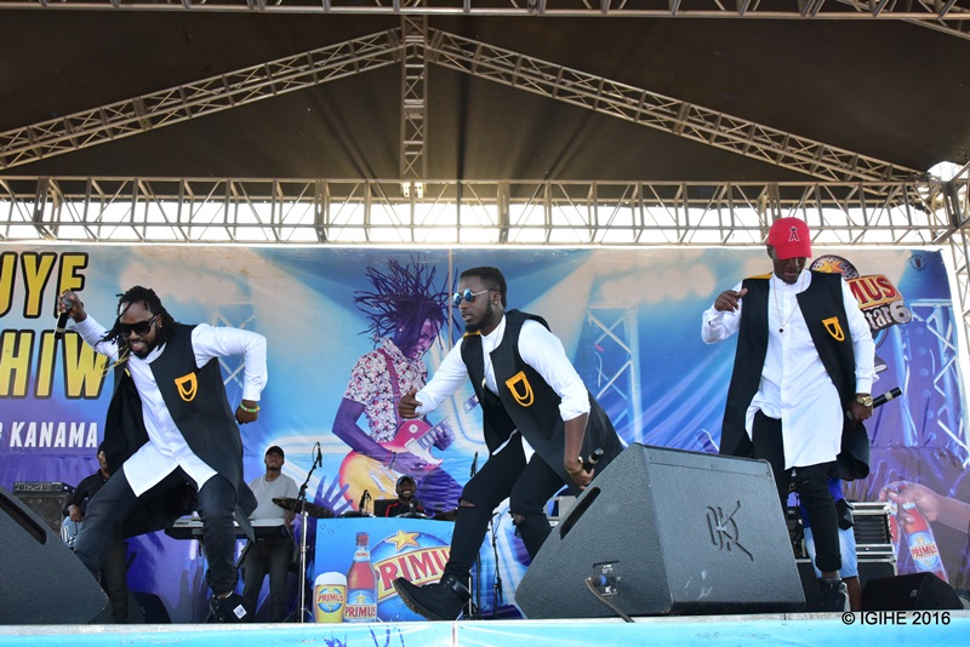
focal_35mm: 35
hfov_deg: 54.4
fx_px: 943
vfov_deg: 37.9
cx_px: 485
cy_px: 324
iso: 3200
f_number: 13
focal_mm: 35
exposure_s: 1/250
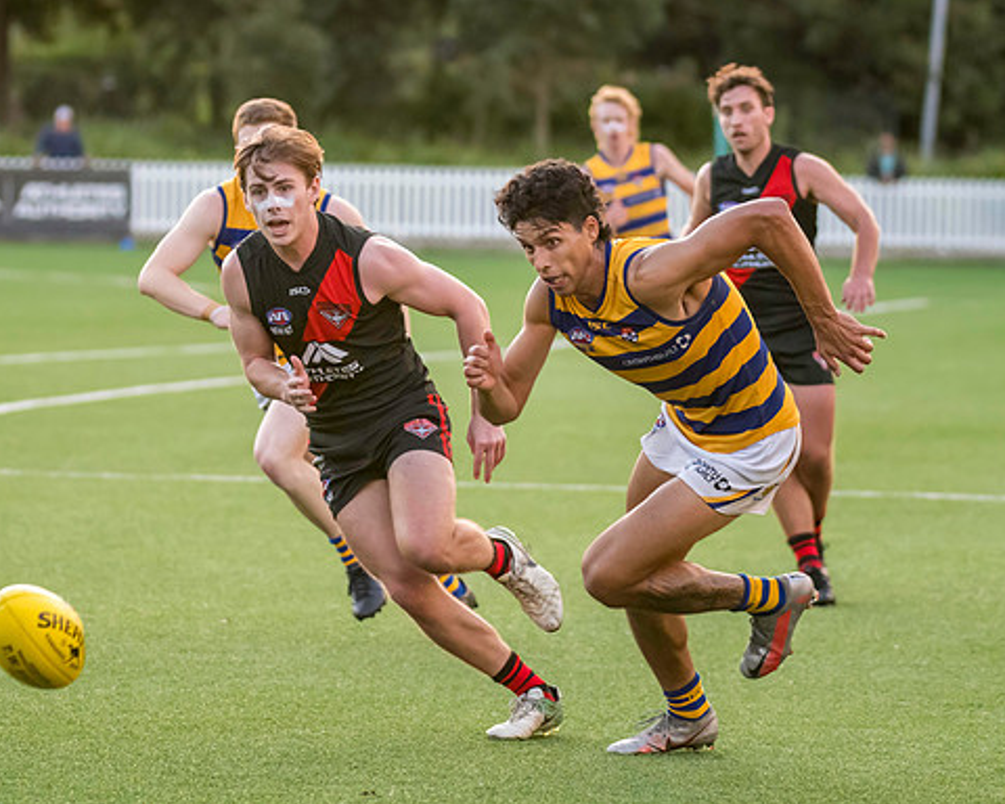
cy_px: 300
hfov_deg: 6.7
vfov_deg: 5.3
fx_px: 8626
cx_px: 367
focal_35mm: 290
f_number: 4
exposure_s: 1/1250
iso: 3200
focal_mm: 170
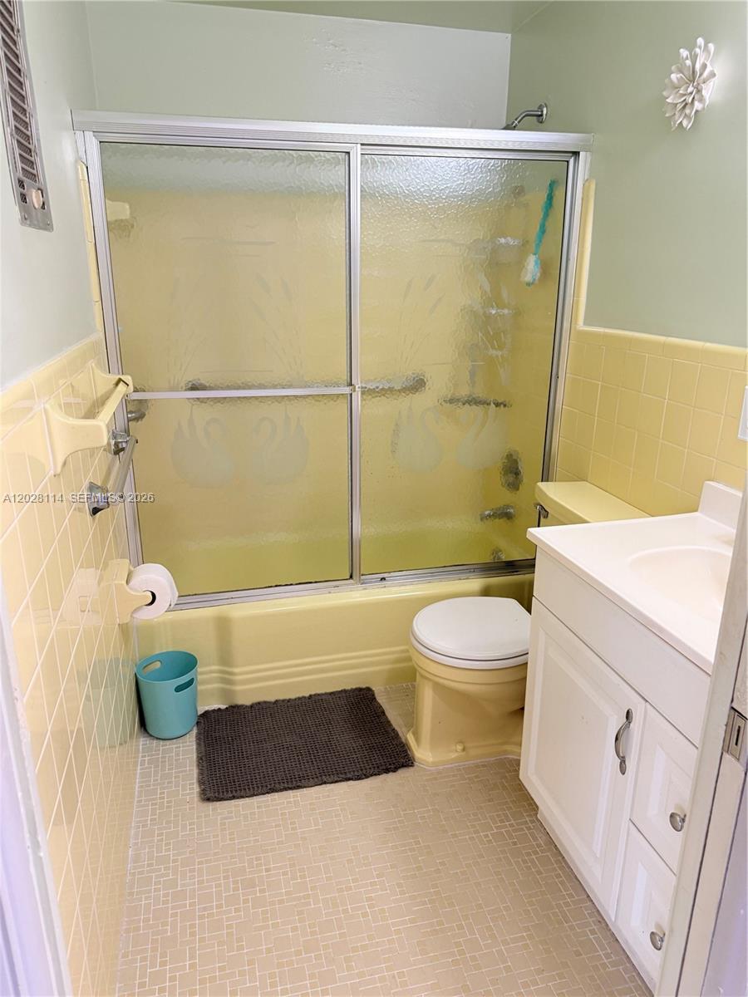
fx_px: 691
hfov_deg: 56.8
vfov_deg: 71.6
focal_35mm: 24
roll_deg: -1.1
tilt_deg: -17.4
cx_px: 374
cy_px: 498
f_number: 1.78
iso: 200
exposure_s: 1/60
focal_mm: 6.76
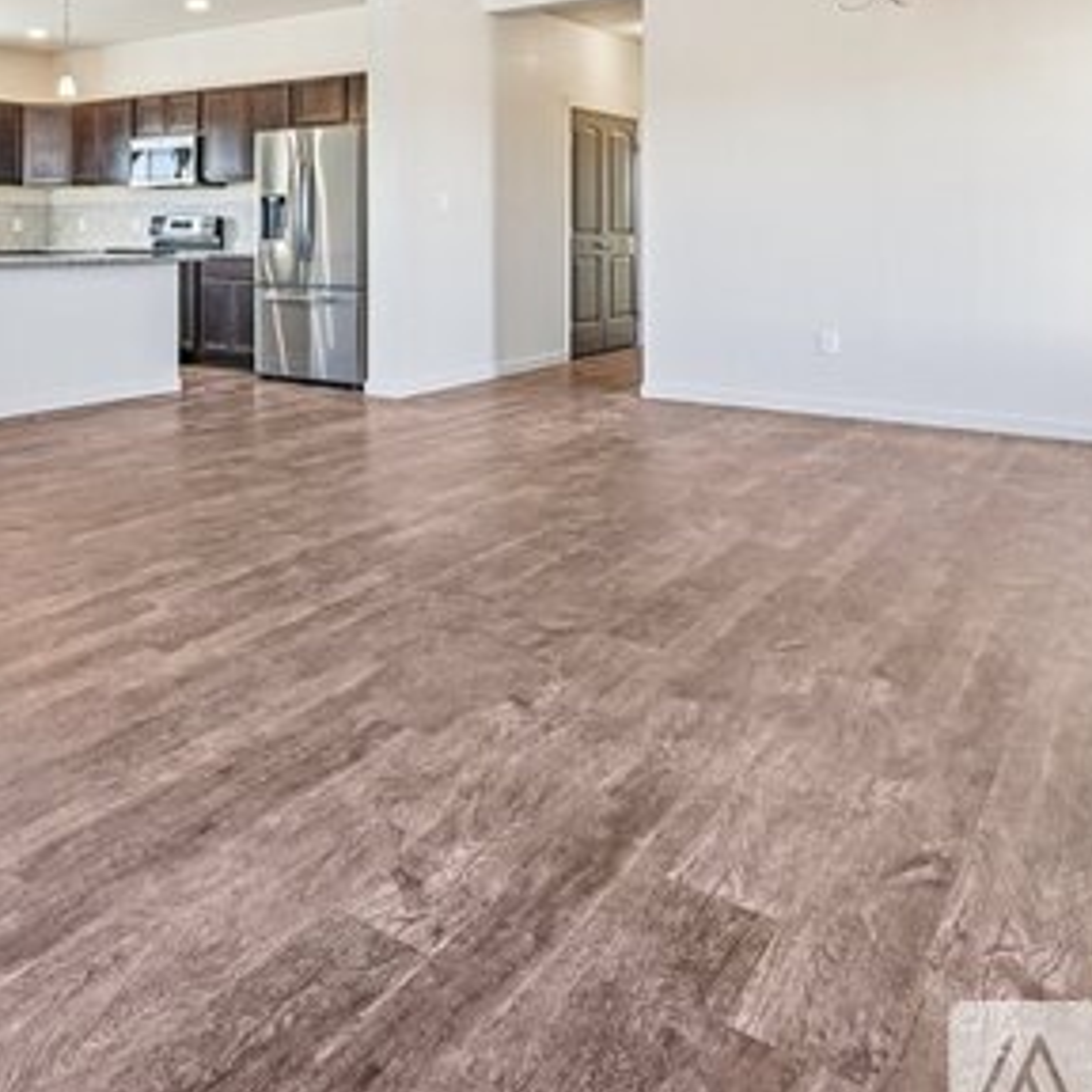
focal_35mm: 31
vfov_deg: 49.2
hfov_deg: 47.9
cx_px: 140
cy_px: 205
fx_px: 1106
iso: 400
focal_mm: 14
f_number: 10
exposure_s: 1/15
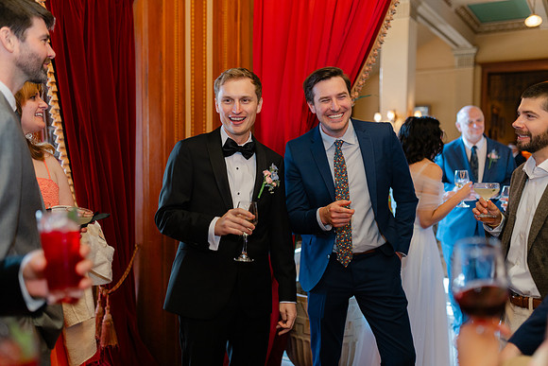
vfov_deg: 37.9
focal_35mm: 35
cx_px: 274
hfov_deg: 54.4
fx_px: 533
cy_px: 183
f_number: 2
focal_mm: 35
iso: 250
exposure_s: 1/100
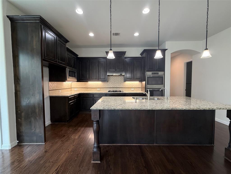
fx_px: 93
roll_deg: +0.2
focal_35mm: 14
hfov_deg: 102.1
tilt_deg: -3.1
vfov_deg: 85.7
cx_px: 116
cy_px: 87
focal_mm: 2.22
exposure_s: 1/60
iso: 250
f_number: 2.2
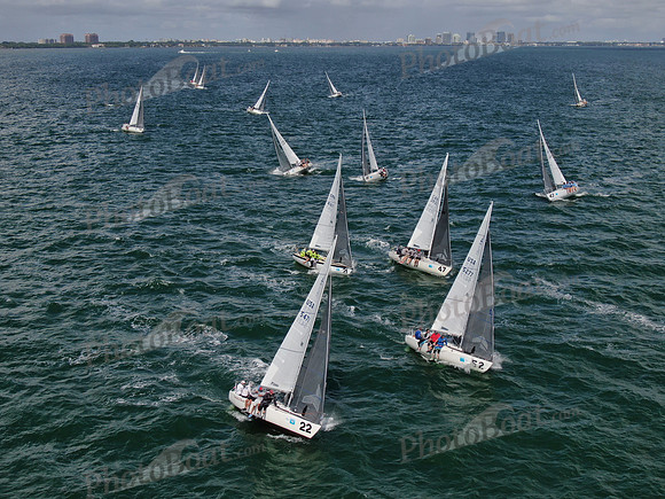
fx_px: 922
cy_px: 250
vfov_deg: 30.3
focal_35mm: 48
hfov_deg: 39.7
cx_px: 332
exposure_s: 1/1600
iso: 100
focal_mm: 8.6
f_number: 3.8
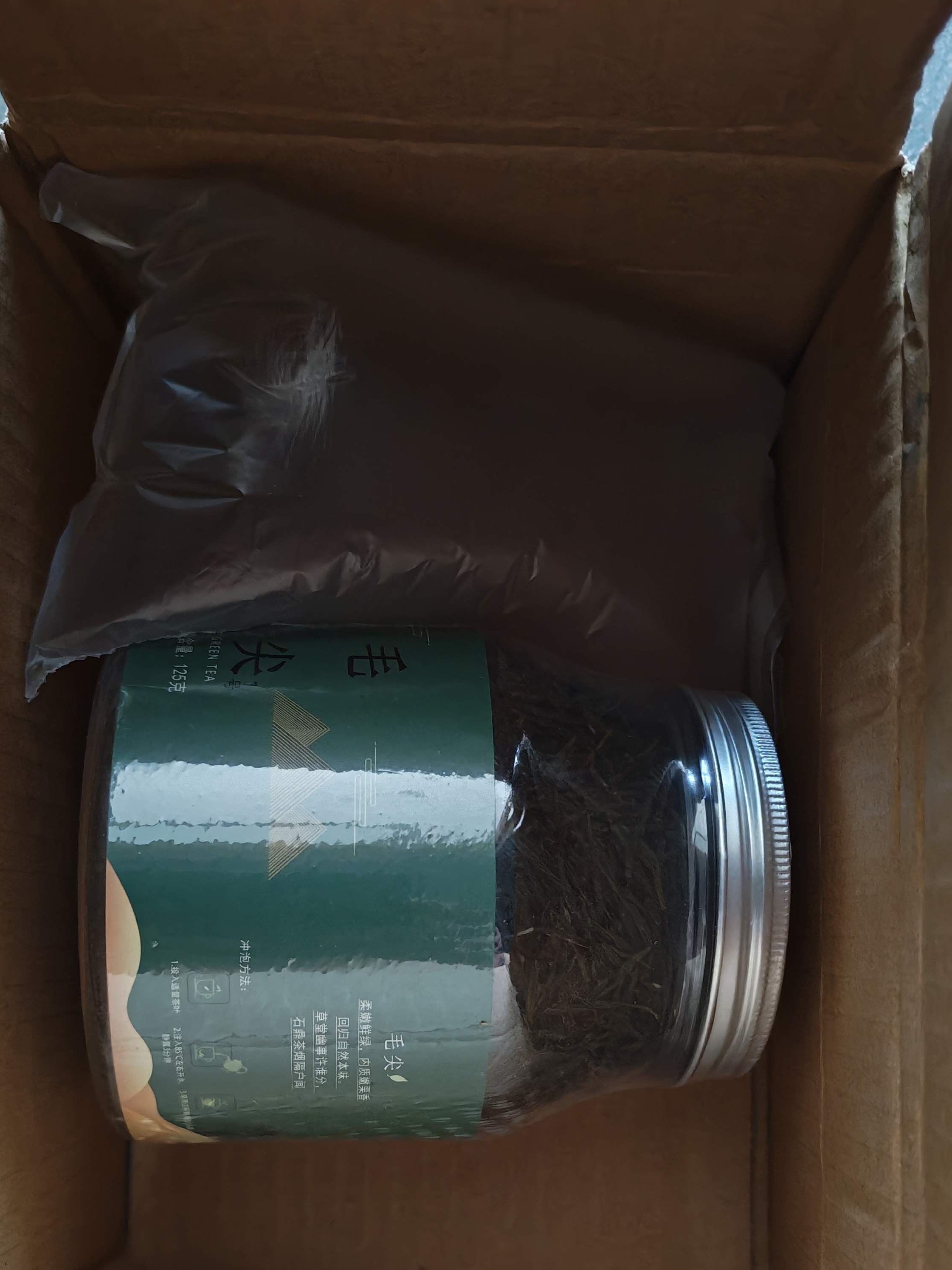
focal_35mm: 37
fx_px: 1357
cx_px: 464
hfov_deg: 38.7
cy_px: 867
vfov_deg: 49.1
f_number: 1.9
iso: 3200
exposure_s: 1/33
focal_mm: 6.12
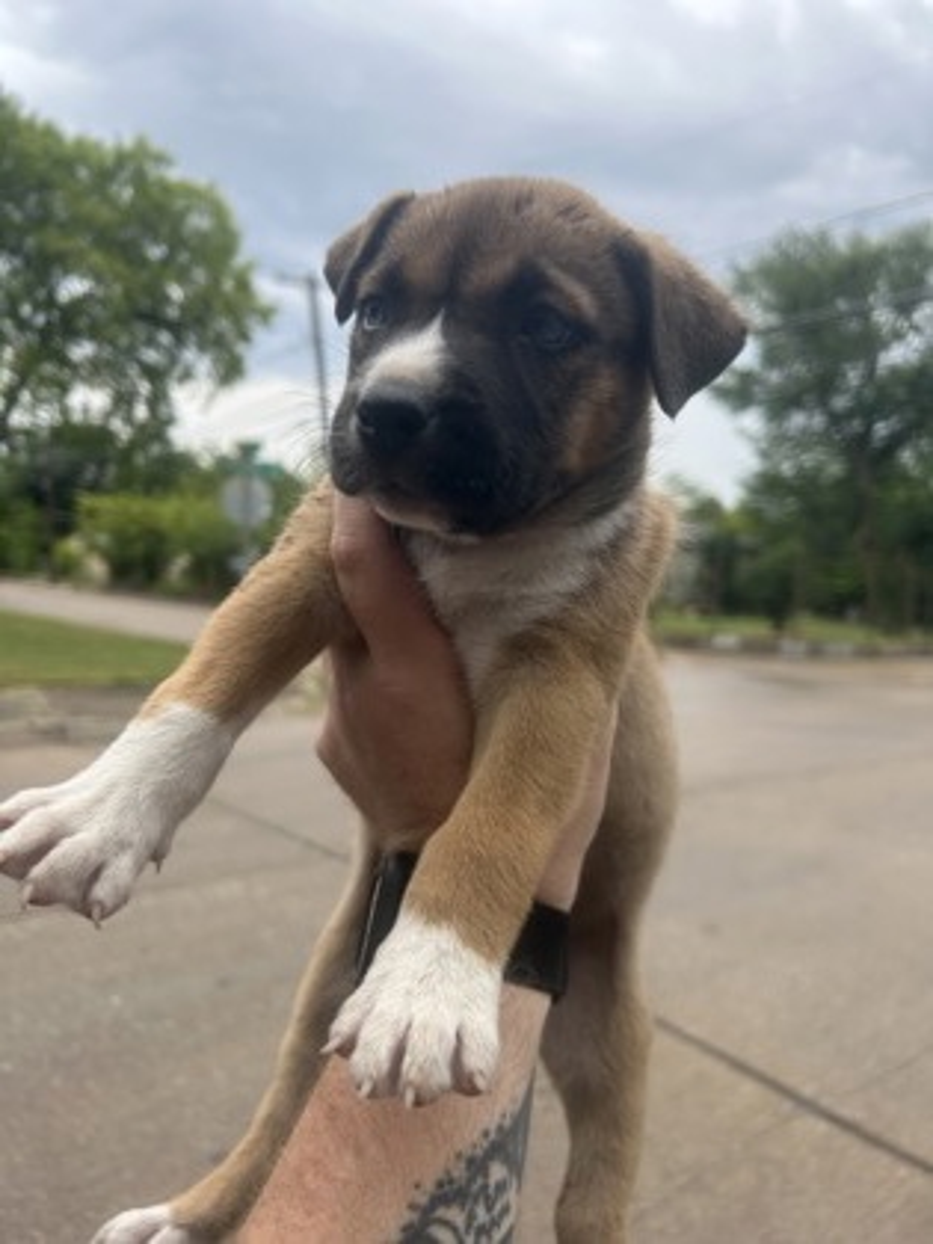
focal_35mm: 26
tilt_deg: -1.6
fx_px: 934
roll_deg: -4.7
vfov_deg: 67.3
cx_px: 466
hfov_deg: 53.1
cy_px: 622
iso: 50
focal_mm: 5.7
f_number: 1.5
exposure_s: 1/902
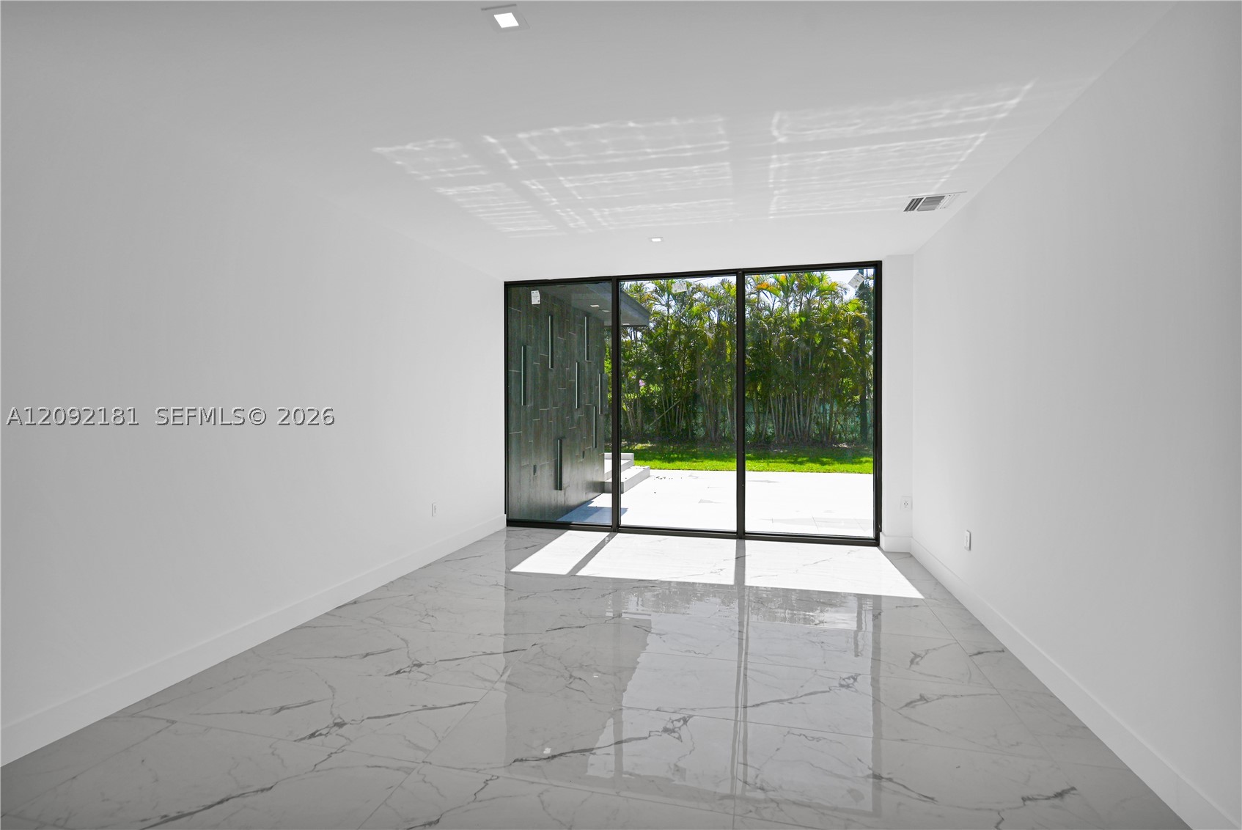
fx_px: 552
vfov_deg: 73.8
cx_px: 621
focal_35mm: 16
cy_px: 415
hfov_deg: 96.7
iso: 100
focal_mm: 16
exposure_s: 1/200
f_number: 4
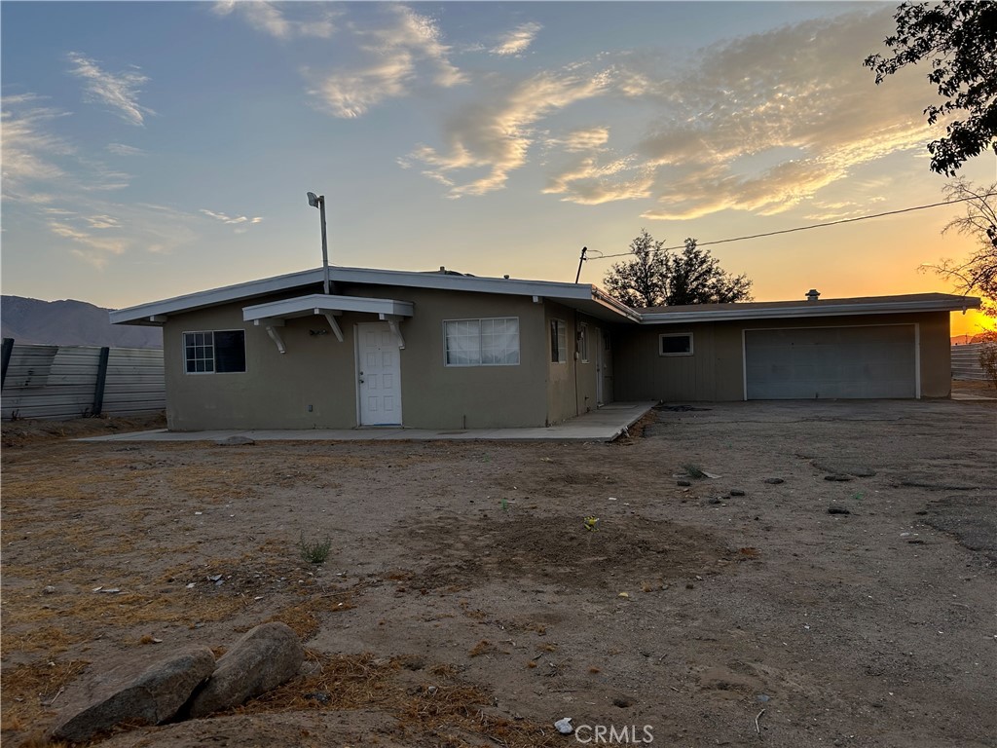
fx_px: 749
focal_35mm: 26
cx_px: 498
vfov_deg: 53.1
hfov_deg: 67.3
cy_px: 374
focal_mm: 5.7
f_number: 1.5
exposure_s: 1/1135
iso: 50
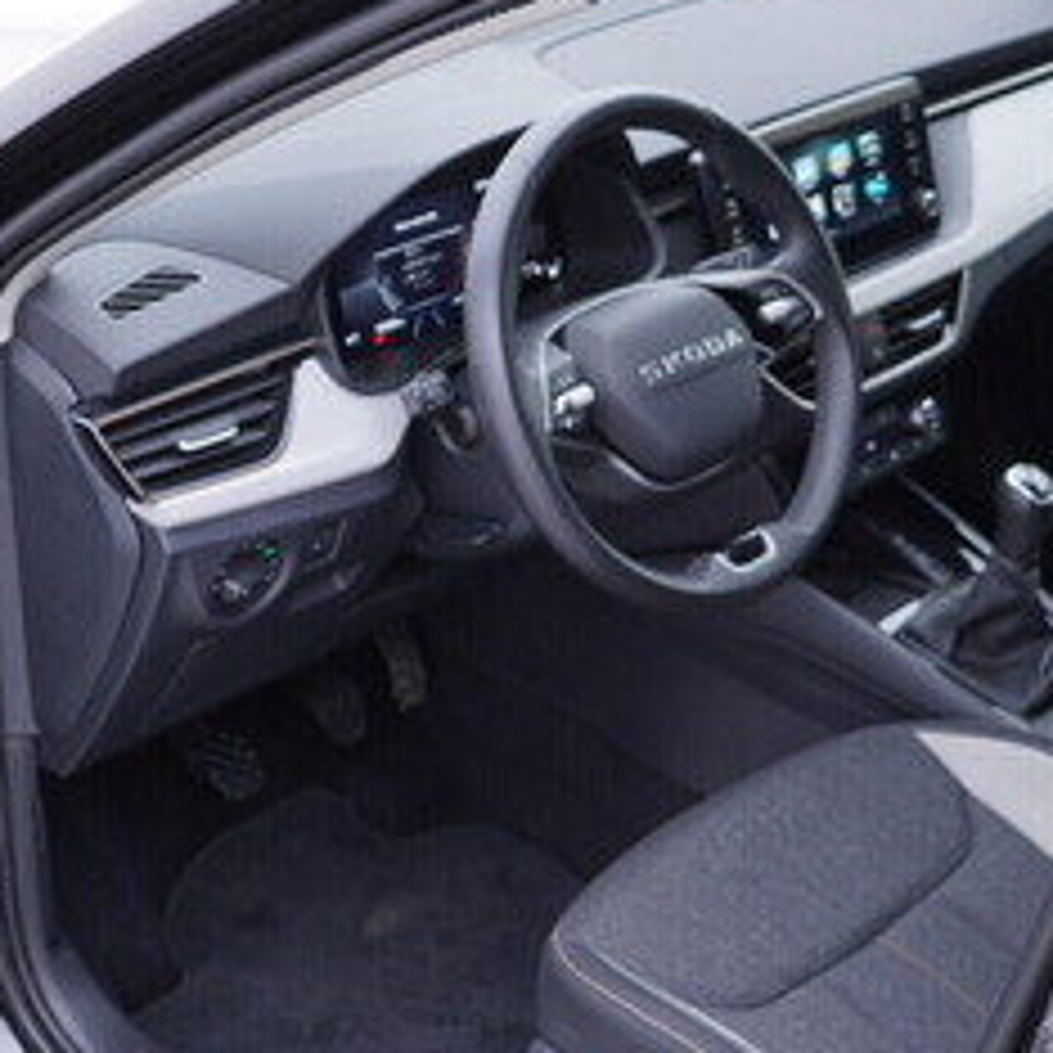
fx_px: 2478
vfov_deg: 23.9
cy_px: 691
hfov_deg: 23.9
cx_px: 670
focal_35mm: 72
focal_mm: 24
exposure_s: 1/40
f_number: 2.8
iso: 200
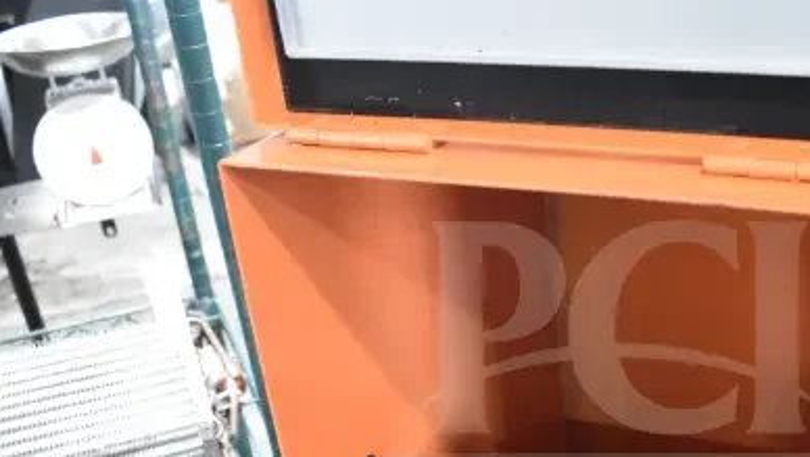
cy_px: 387
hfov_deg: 38.8
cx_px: 618
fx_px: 1114
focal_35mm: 52
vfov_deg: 22.8
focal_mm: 21
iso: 6400
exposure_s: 1/125
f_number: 5.6
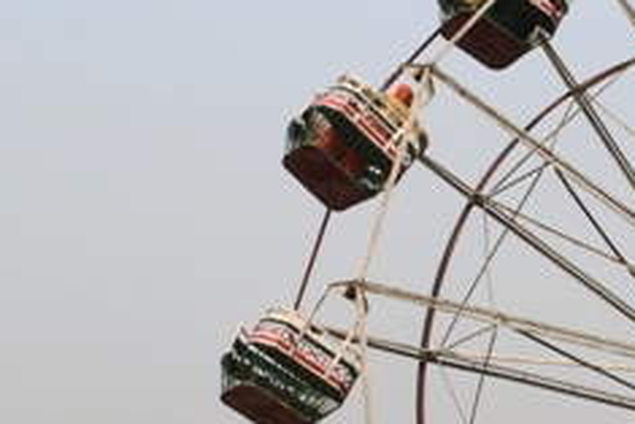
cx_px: 930
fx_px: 2771
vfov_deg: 8.7
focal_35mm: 157
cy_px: 487
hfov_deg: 12.5
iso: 400
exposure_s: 1/500
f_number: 11
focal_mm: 24
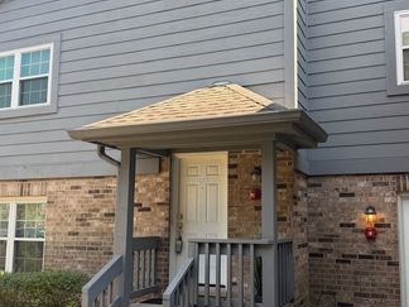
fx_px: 437
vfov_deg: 38.6
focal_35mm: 37
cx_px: 226
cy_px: 165
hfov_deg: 50.1
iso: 80
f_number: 1.78
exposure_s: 1/426
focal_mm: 6.76
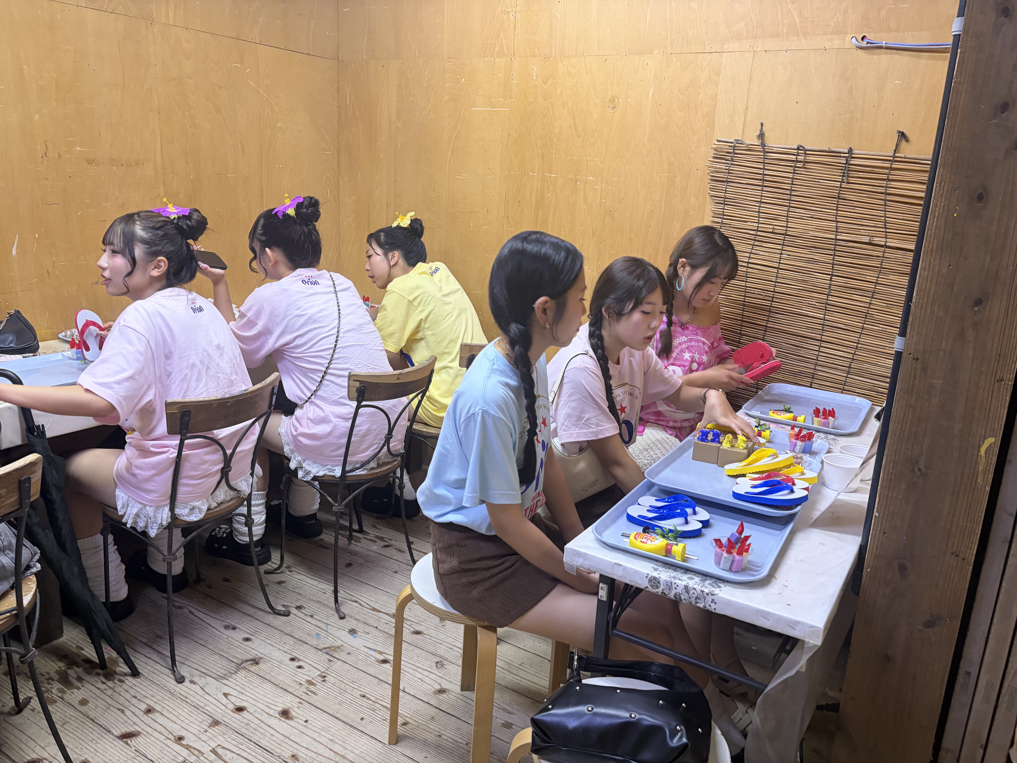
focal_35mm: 26
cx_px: 508
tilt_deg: -14.2
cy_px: 382
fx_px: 764
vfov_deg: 53.1
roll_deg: -3.9
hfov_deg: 67.3
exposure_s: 1/60
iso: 200
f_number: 1.6
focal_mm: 5.96
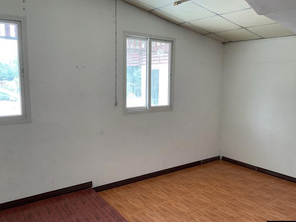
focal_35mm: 30
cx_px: 149
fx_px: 257
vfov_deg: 46.8
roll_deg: -0.7
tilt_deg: -8.9
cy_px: 114
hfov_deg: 59.9
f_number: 1.8
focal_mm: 3
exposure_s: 1/120
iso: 50
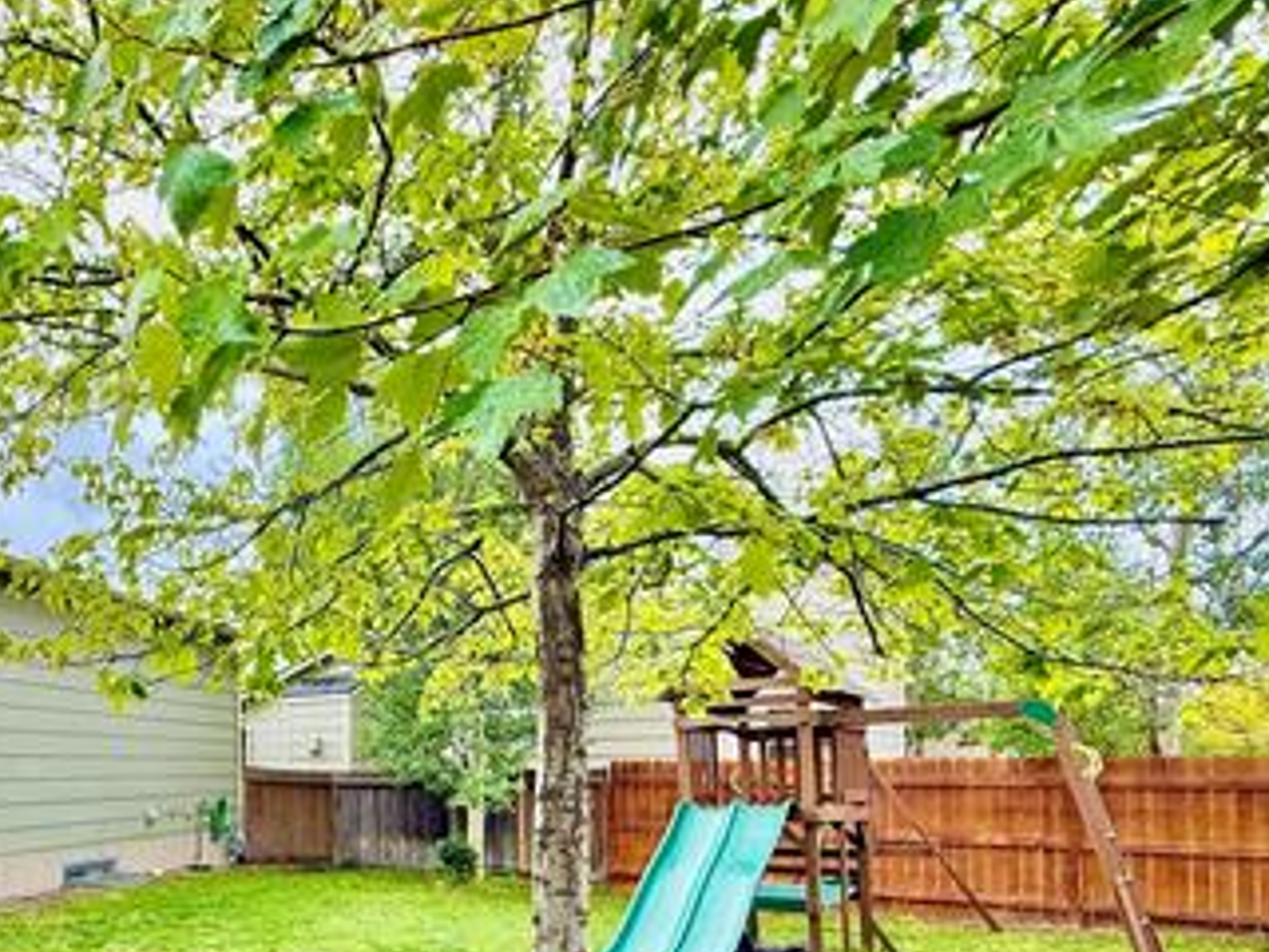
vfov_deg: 47.2
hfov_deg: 56.3
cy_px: 756
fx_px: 1026
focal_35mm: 28
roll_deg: -0.2
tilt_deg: +1.3
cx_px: 167
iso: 64
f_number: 2.2
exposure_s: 1/535
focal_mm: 2.22
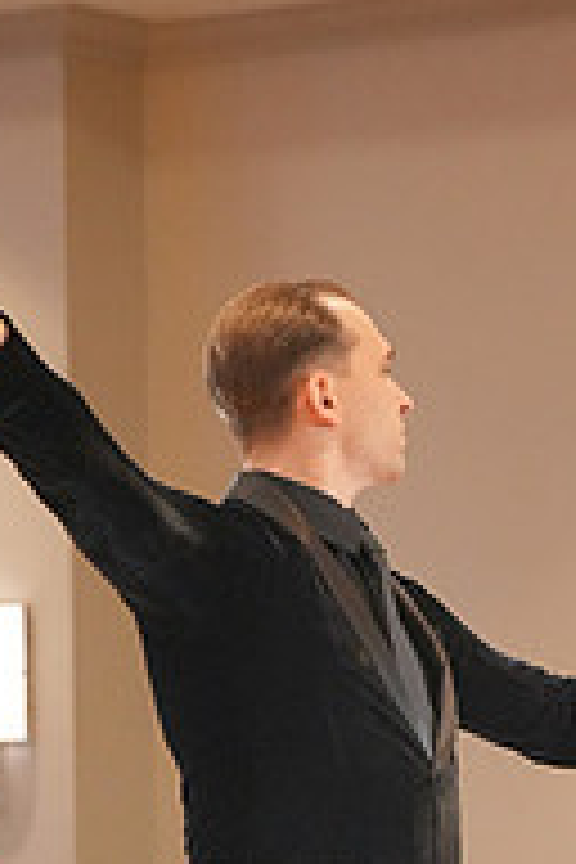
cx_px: 803
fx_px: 7391
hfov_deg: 4.4
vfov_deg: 6.6
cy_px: 1040
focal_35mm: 308
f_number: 4.5
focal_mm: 102
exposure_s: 1/400
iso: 5000
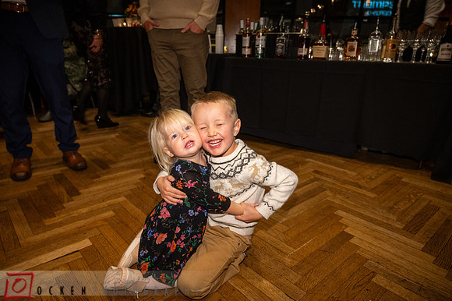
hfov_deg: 73.8
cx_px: 226
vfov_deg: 53.1
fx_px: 301
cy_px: 150
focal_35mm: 24
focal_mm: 24
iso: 2500
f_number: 4
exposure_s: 1/50
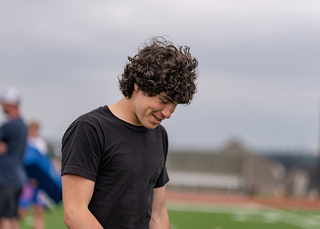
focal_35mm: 142
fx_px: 1290
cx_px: 160
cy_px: 114
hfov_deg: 14.1
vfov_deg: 10.1
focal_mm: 135
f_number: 2.8
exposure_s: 1/2500
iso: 160
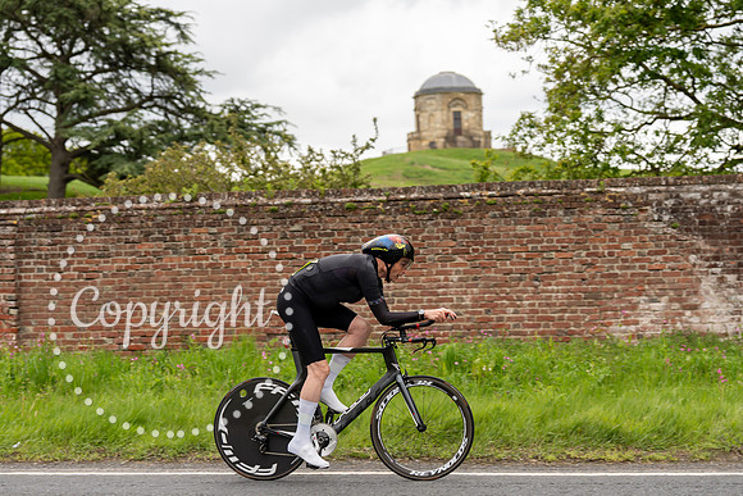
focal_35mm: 78
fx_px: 1604
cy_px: 271
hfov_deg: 26.1
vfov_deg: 17.6
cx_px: 372
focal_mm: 70
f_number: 3.5
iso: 320
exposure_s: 1/1000
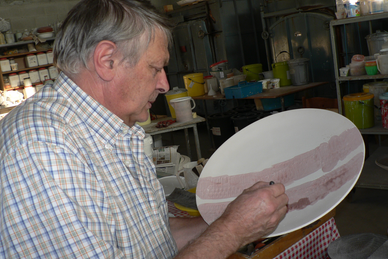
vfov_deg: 35.0
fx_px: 410
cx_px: 194
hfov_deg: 50.7
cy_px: 121
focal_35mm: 38
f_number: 2.8
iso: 80
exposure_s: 1/60
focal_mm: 6
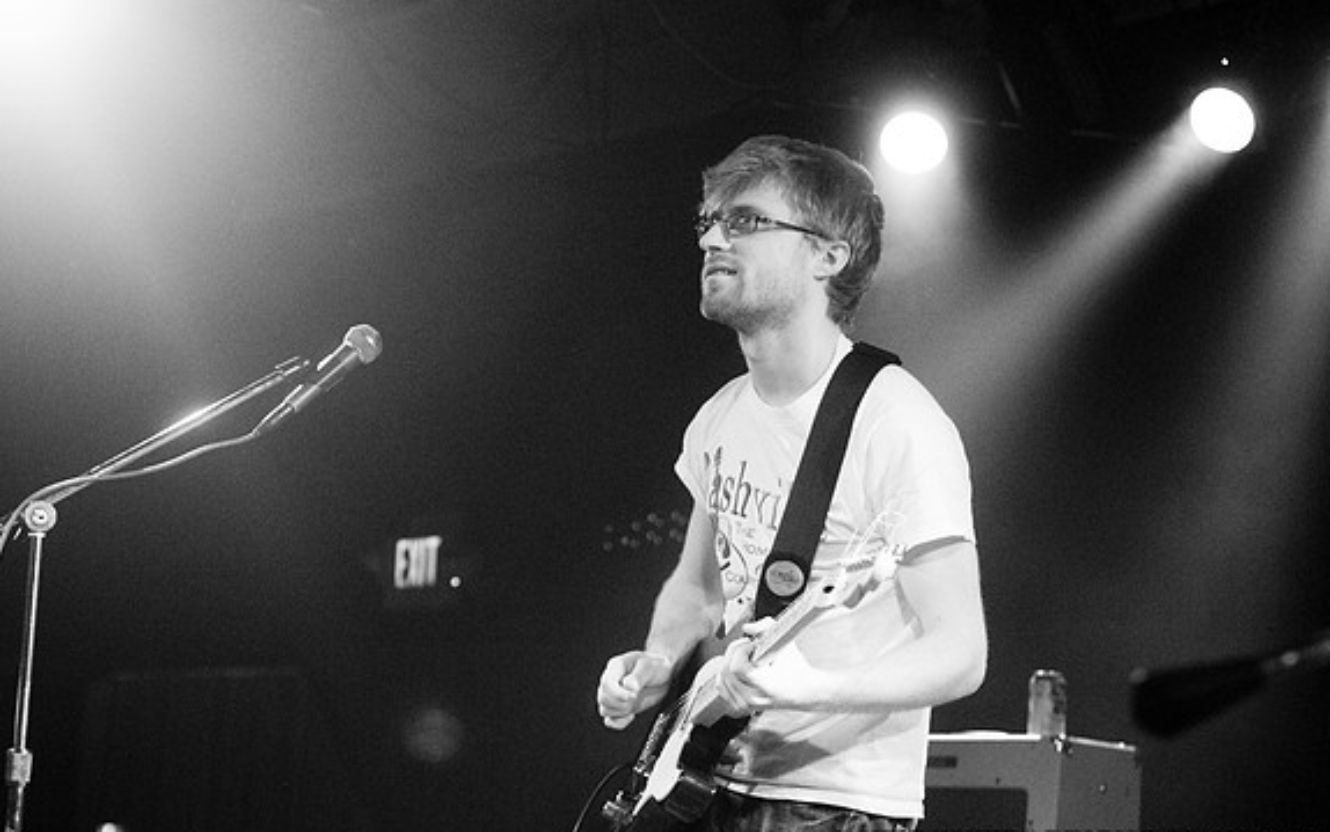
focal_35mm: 74
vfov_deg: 17.6
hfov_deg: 27.8
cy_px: 416
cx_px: 667
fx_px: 2683
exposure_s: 1/80
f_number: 2.8
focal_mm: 48
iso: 1250
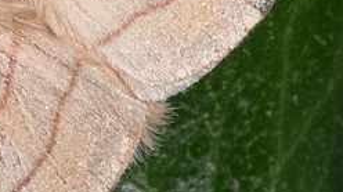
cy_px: 21
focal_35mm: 1032
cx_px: 26
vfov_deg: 1.2
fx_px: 9378
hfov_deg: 2.1
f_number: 10
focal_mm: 90
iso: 800
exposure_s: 1/125
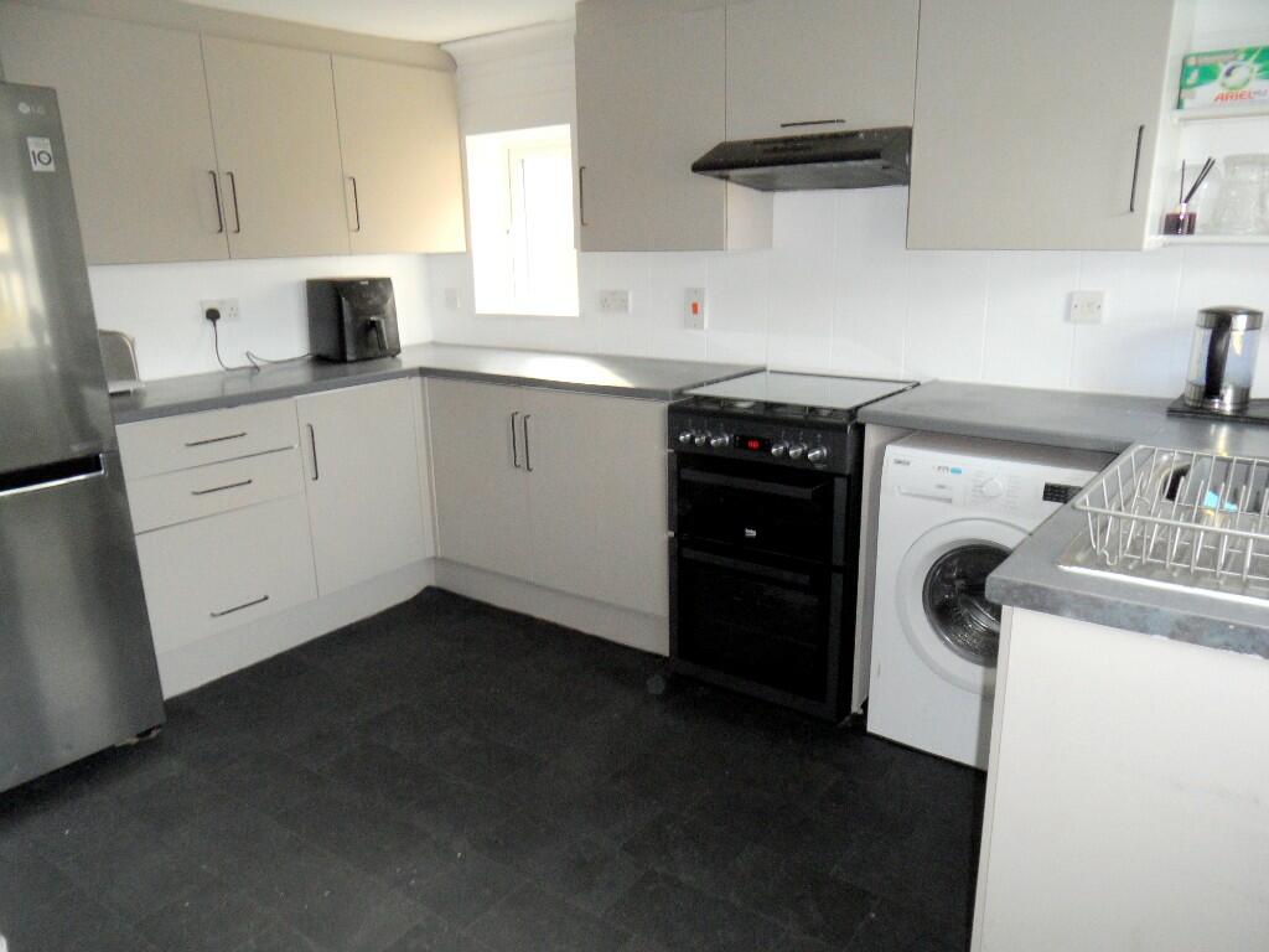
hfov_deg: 71.6
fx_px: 880
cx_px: 634
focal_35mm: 24
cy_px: 476
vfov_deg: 56.8
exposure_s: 1/30
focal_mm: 3.9
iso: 120
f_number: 3.2
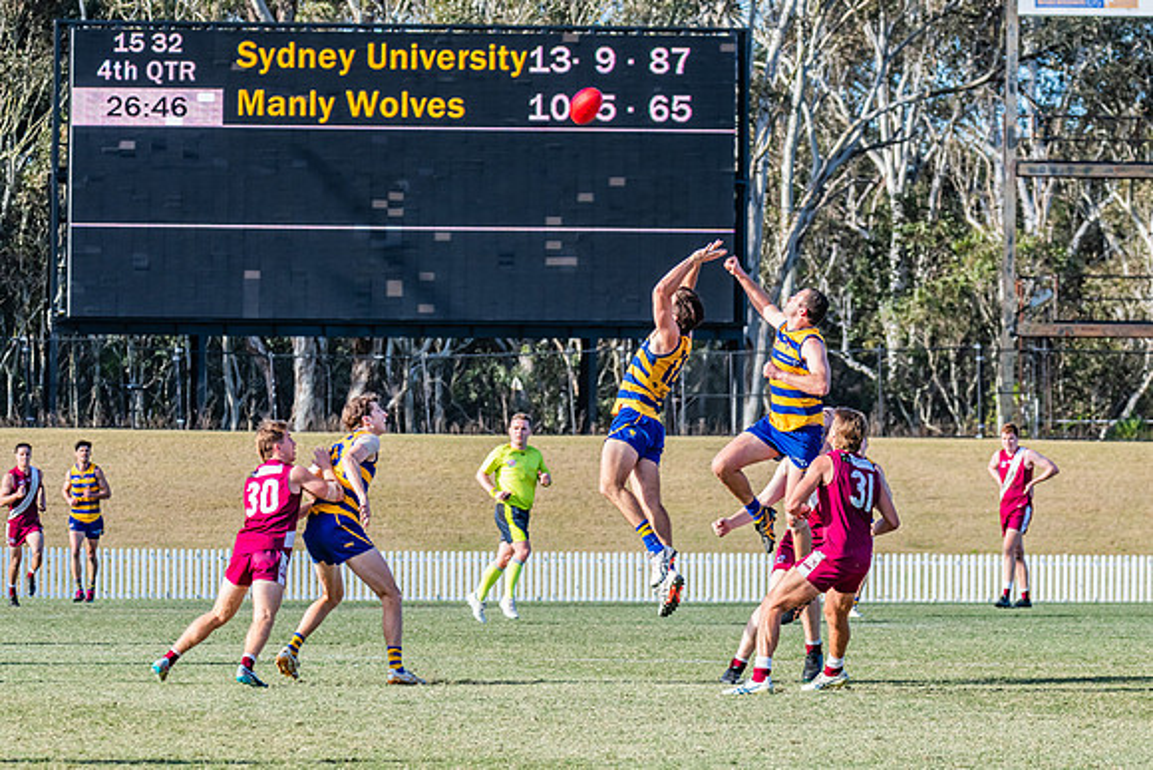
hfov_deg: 7.8
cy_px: 391
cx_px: 719
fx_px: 8477
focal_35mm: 265
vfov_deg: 5.2
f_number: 9
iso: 800
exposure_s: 1/640
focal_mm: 210
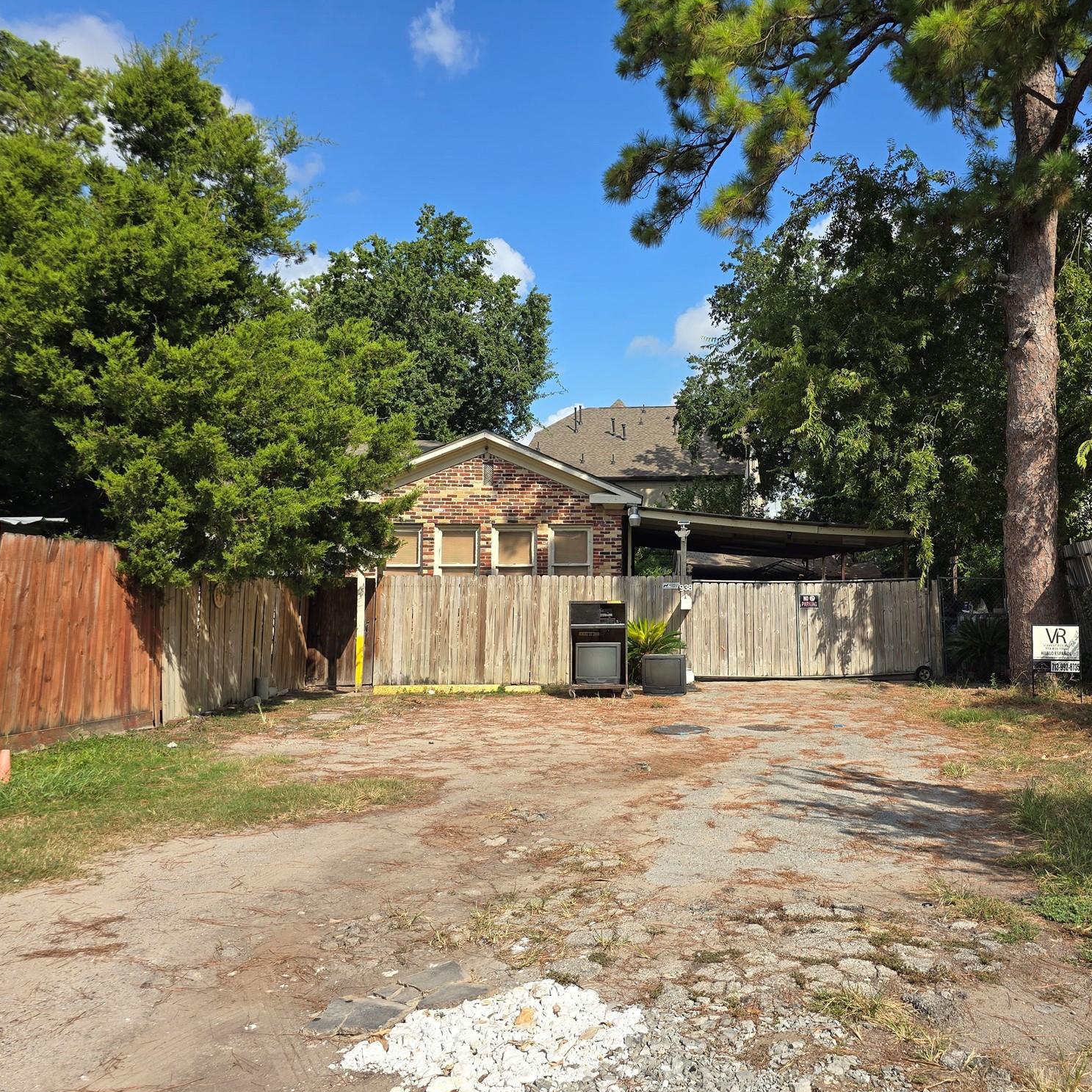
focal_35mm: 28
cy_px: 546
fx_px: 999
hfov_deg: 56.4
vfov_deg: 57.3
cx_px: 705
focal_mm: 6.3
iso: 12
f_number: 1.7
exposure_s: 1/763
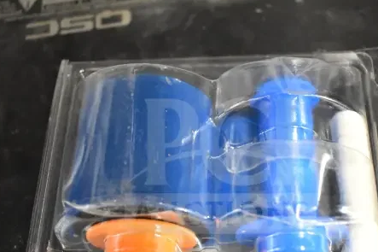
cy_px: 166
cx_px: 220
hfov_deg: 38.3
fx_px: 543
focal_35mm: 52
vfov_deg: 26.0
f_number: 4
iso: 7200
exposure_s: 1/40
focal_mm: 25
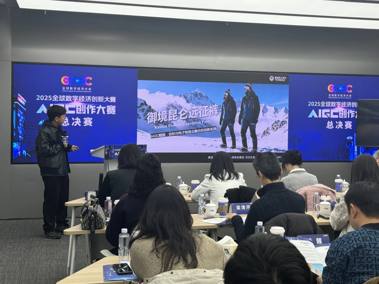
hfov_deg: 39.7
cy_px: 142
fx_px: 526
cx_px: 190
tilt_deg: -0.6
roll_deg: -0.9
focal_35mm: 48
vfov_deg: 30.3
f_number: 1.78
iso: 50
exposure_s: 1/136
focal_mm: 6.76
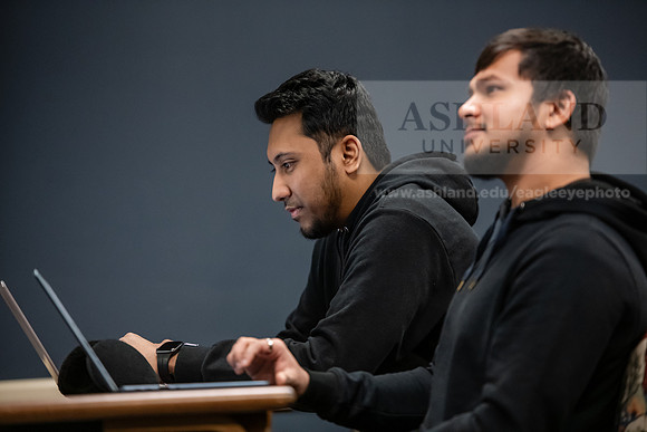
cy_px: 216
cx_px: 324
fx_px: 2876
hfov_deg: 12.8
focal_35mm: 160
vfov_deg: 8.6
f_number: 2.8
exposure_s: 1/200
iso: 2500
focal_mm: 160
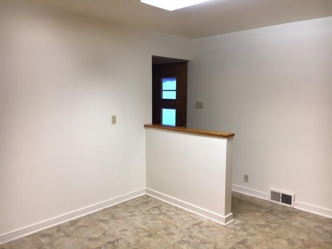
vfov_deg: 48.2
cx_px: 166
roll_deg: -0.3
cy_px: 124
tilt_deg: -6.7
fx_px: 278
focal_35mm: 29
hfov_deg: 61.7
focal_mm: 4.15
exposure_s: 1/30
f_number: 2.2
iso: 50
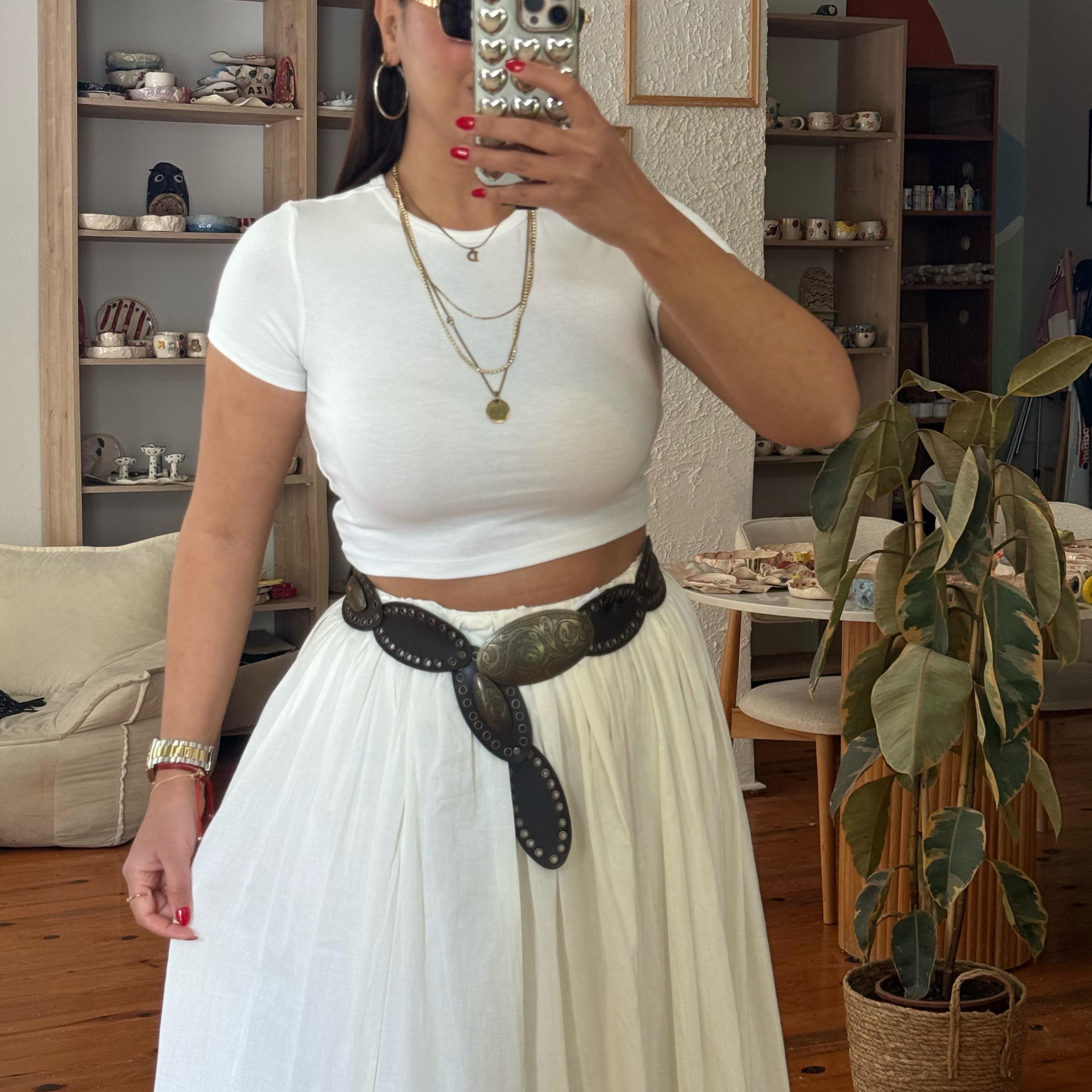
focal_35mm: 60
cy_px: 442
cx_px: 534
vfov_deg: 28.5
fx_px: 2141
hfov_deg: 28.6
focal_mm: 6.76
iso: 250
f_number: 1.78
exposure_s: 1/50
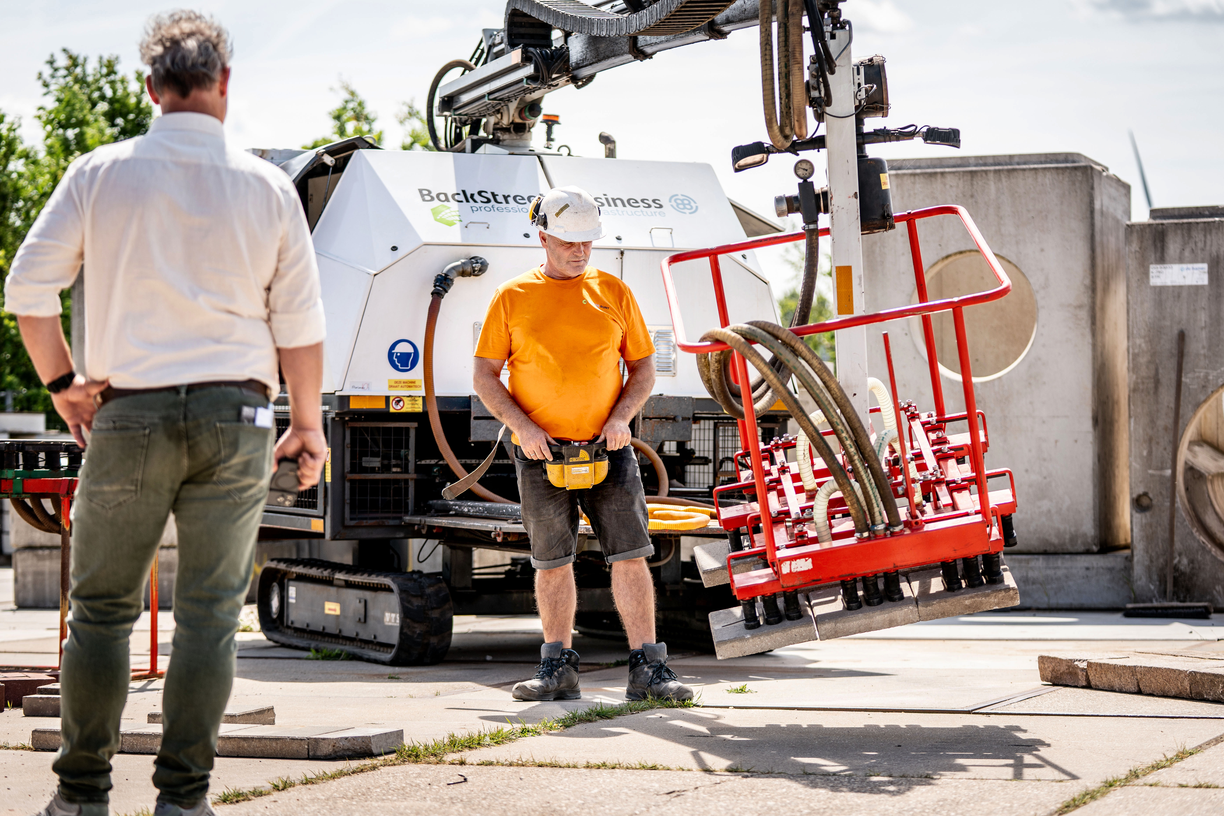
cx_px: 612
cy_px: 408
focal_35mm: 86
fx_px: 2924
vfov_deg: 15.9
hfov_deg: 23.6
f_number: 2.8
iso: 160
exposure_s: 1/1000
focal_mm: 86
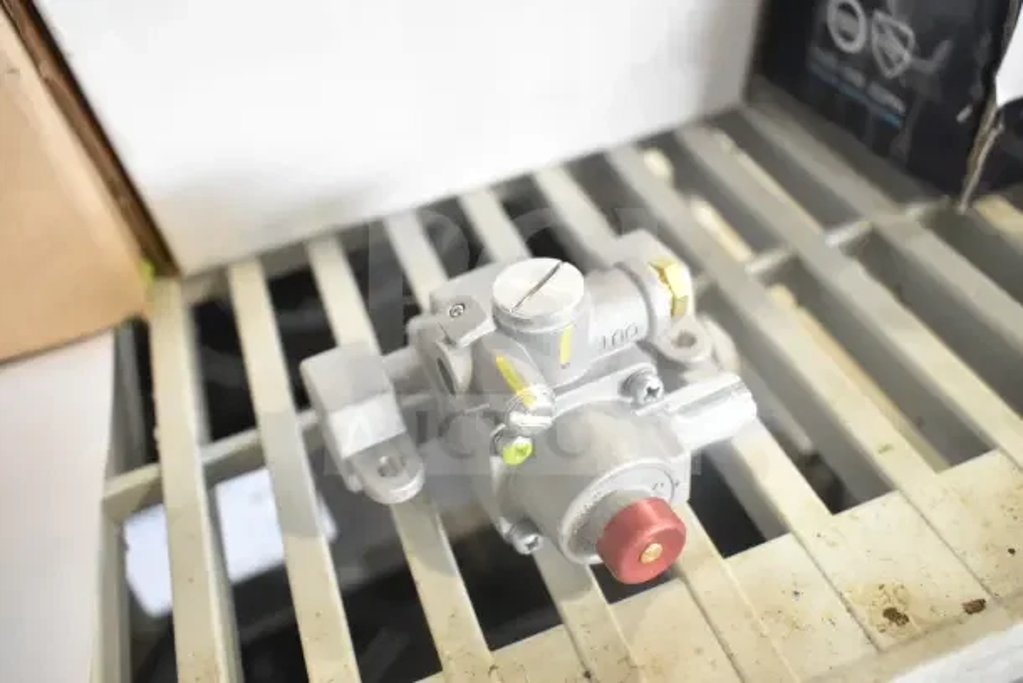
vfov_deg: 40.0
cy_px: 342
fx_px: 938
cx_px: 512
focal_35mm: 33
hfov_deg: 57.2
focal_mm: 22
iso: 1600
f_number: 4
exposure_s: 1/60
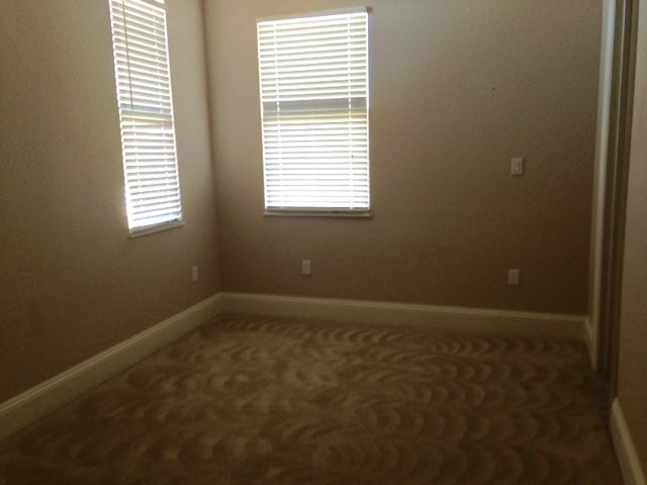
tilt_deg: -9.5
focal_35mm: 33
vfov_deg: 42.9
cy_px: 242
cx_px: 324
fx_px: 617
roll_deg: +1.2
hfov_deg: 55.4
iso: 64
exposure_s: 1/20
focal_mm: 4.12
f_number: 2.4
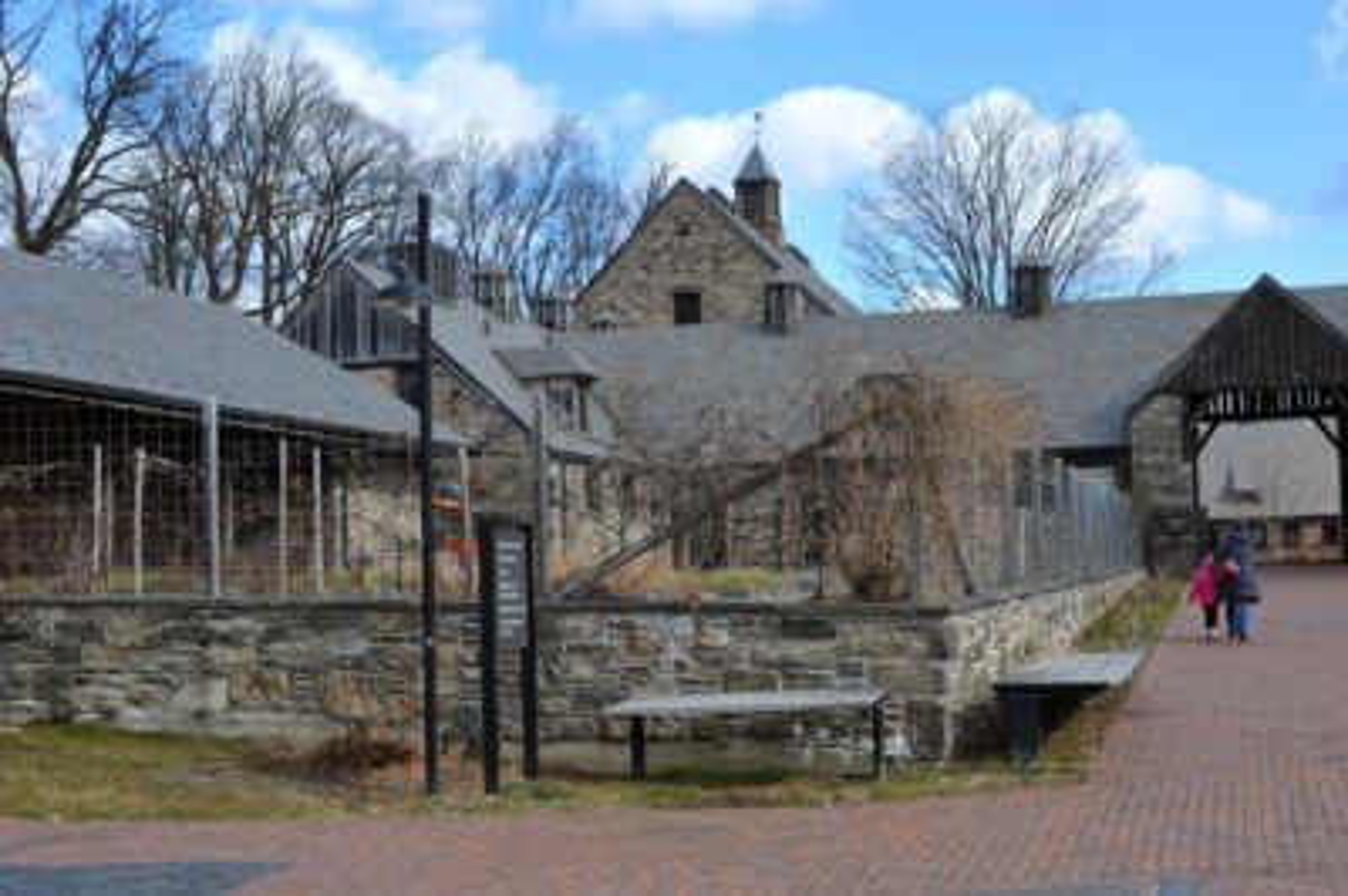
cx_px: 674
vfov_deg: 26.9
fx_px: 1871
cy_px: 448
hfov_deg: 39.6
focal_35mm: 50
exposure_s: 1/320
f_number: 8
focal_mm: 50
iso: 200
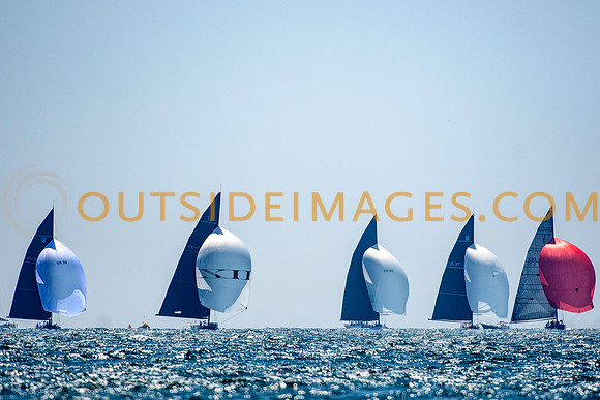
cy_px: 170
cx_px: 300
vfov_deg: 1.9
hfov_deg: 2.9
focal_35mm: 715
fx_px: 11916
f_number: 5
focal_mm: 400
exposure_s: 1/4000
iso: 400
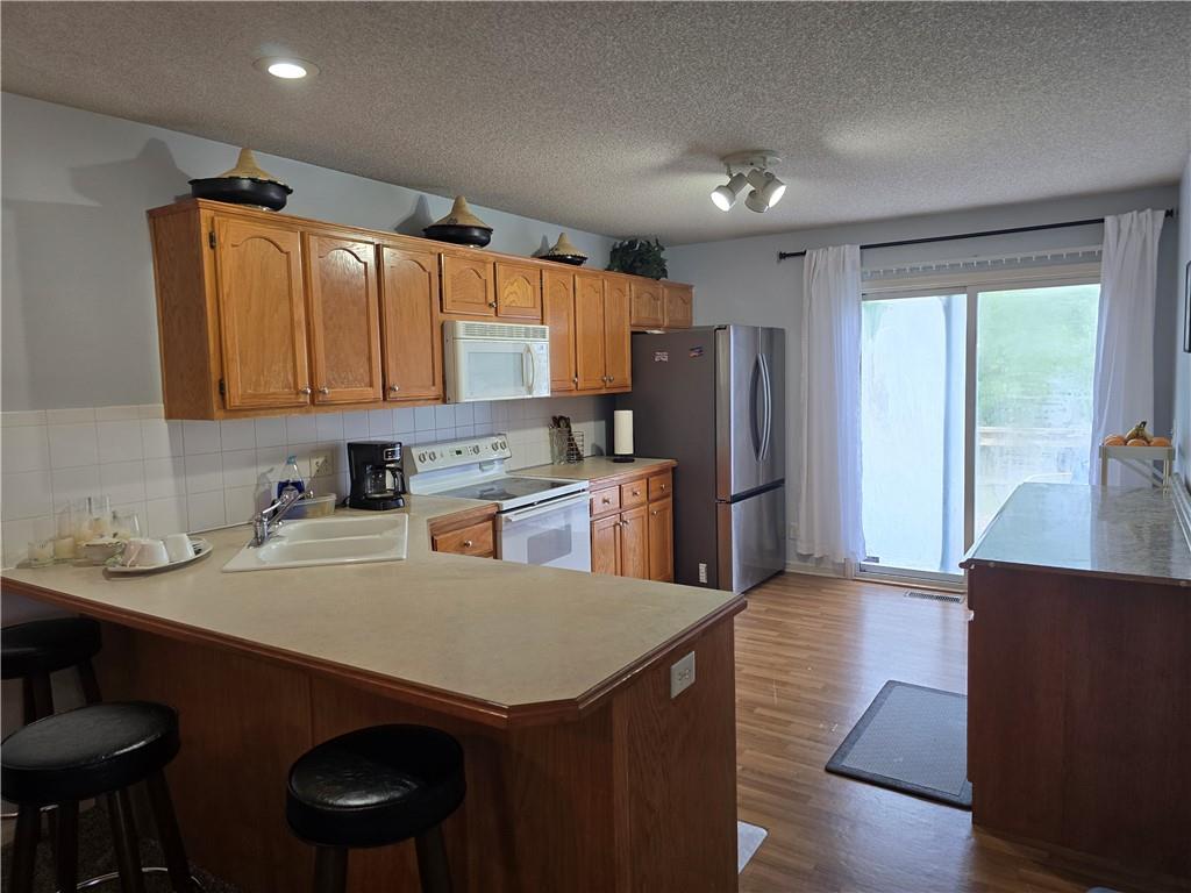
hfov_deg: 73.9
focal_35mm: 23
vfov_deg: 58.9
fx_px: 791
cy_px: 446
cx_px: 596
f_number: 1.7
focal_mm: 6.3
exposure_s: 1/120
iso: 100
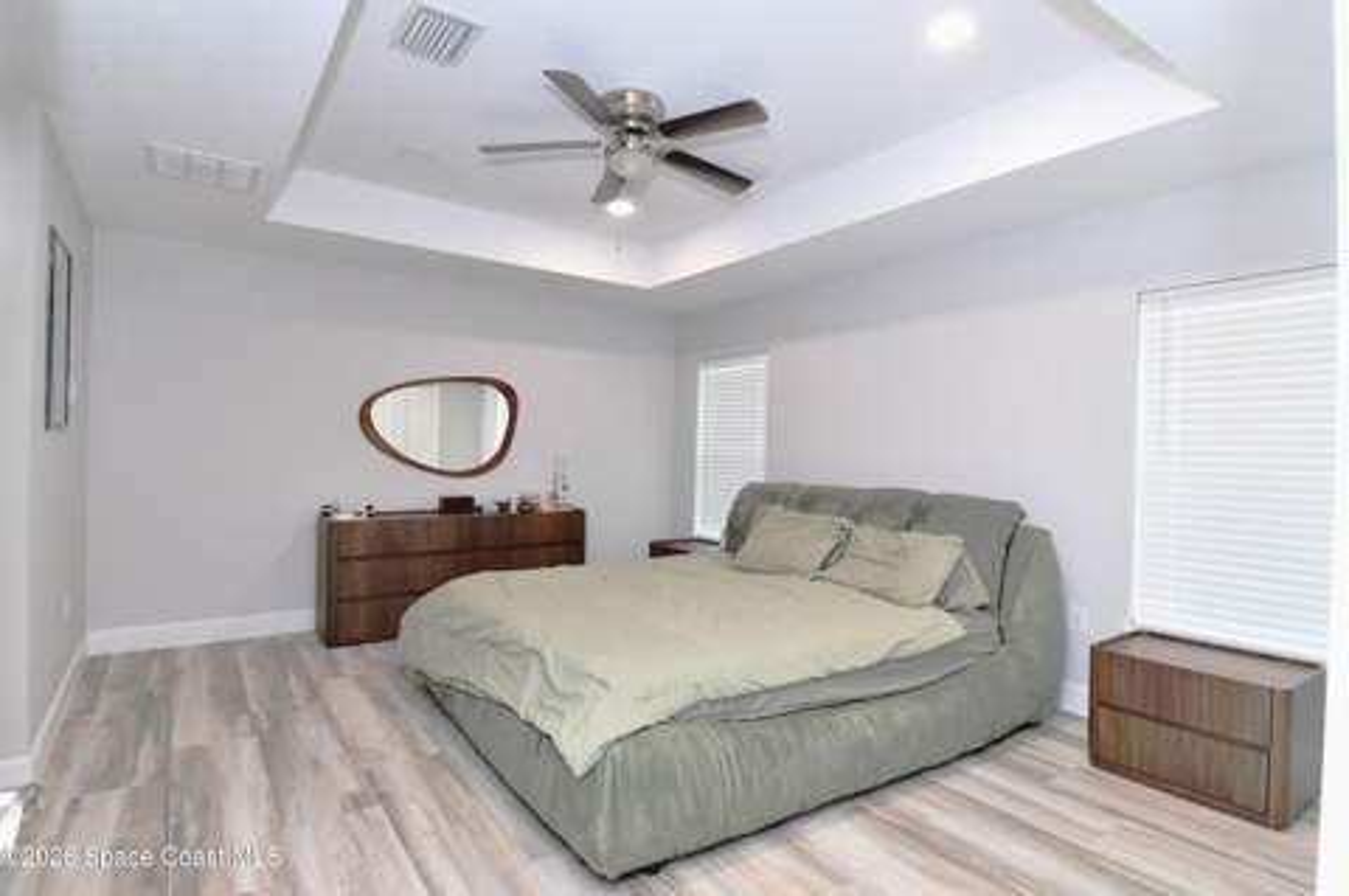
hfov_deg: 90.1
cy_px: 448
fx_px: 674
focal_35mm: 18
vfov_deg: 67.3
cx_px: 674
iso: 640
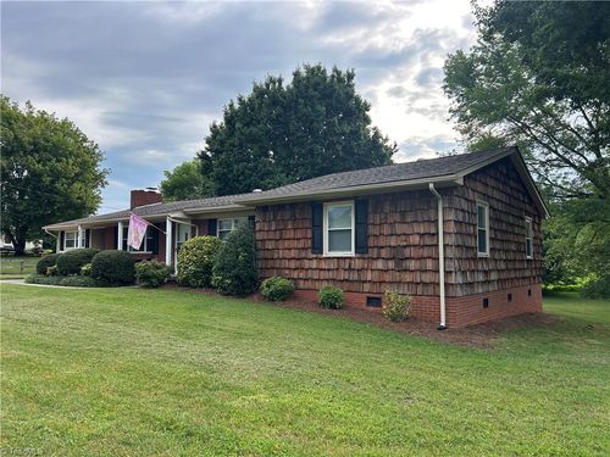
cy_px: 228
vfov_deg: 53.1
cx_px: 305
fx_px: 458
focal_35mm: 26
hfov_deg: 67.3
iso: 50
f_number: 1.5
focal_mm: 5.7
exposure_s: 1/1100
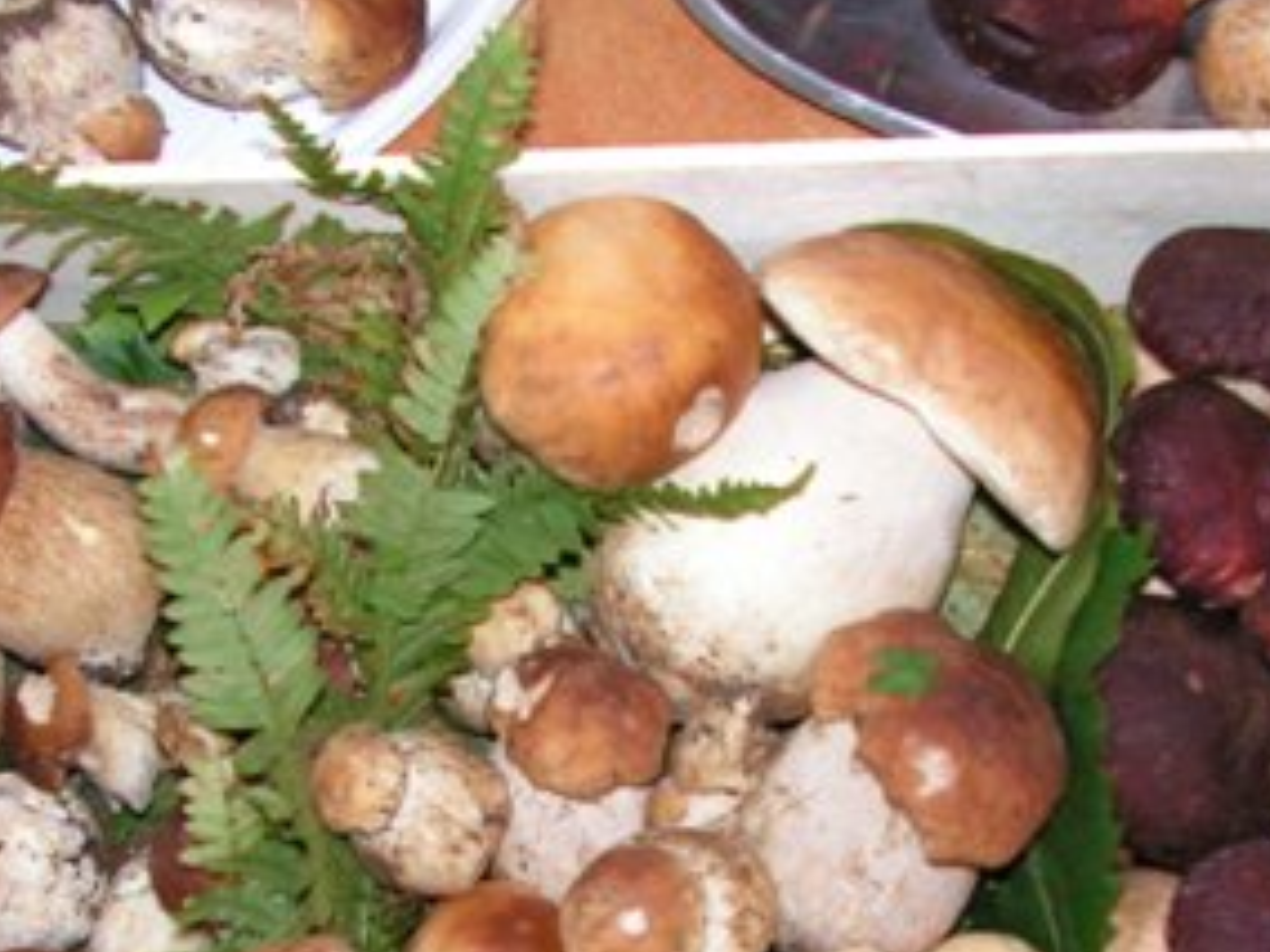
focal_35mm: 68
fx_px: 2495
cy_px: 887
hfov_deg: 28.6
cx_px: 601
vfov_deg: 21.1
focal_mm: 6
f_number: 3.2
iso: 200
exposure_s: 1/40
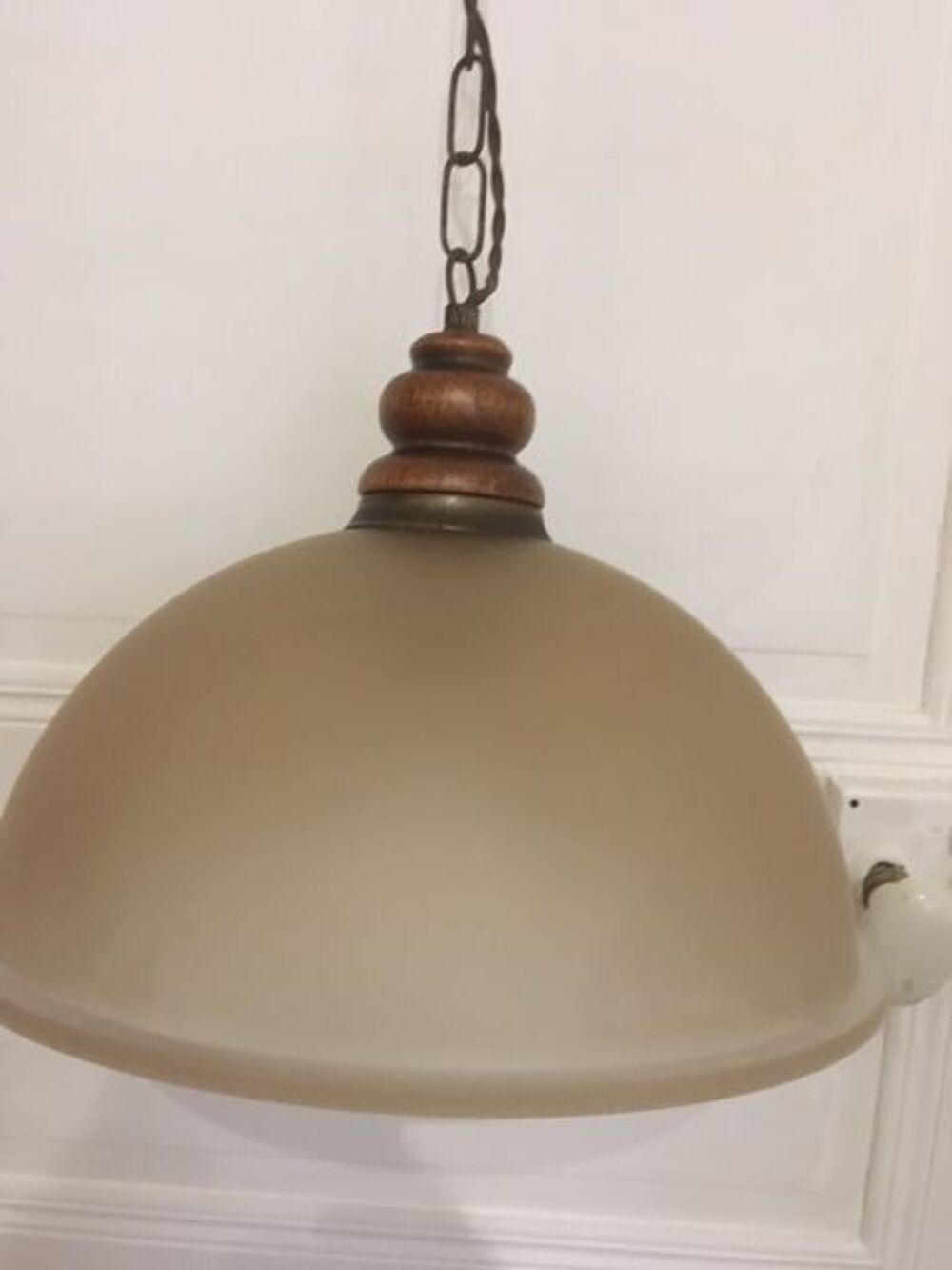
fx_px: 1063
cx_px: 476
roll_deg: -0.5
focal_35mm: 29
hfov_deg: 48.2
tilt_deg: -12.1
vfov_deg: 61.7
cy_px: 635
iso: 500
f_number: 2.2
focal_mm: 4.15
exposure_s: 1/17
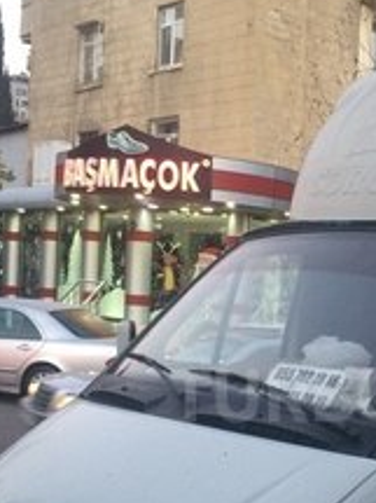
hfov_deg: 21.3
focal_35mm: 67
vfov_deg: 28.4
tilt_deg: -7.7
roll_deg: -2.8
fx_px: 971
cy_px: 395
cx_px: 350
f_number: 2.2
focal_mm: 4.15
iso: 200
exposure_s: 1/33
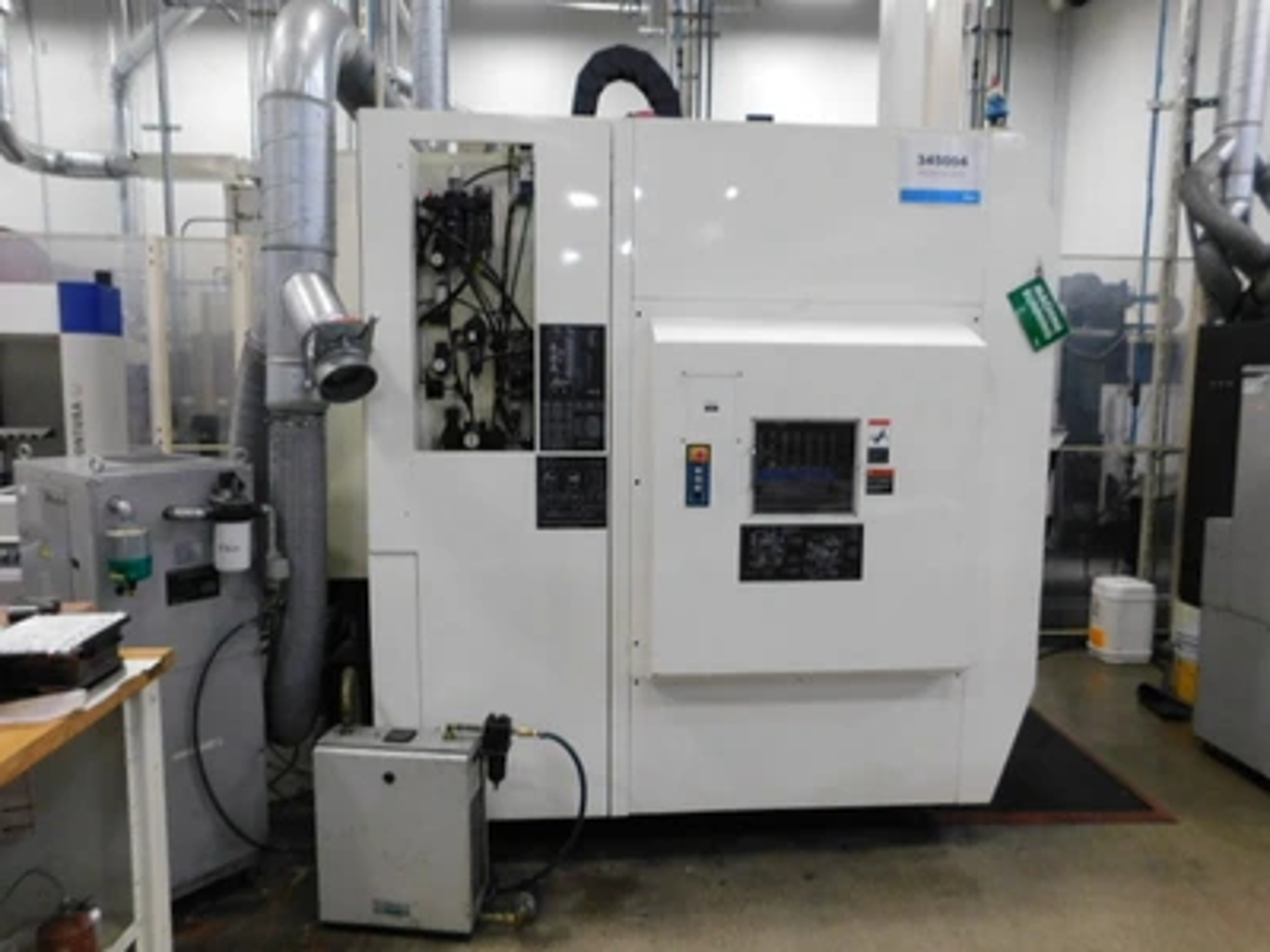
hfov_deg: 73.9
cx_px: 635
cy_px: 476
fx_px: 844
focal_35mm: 23
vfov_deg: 58.9
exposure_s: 1/30
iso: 280
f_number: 3
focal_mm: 4
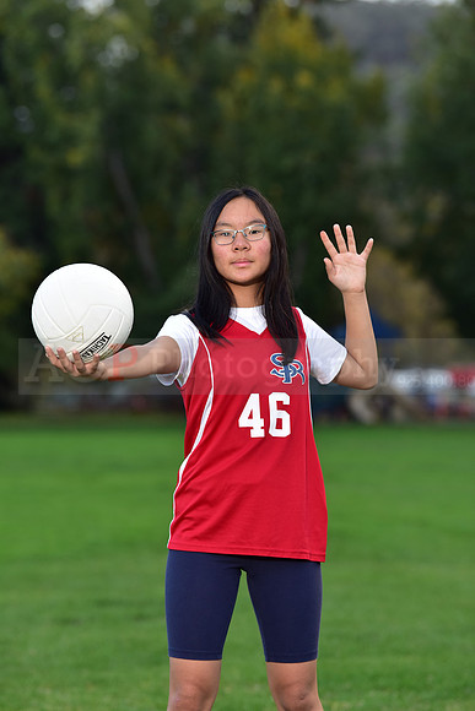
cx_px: 238
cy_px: 356
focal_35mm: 150
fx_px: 2967
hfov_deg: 9.2
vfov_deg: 13.7
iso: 400
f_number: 4.5
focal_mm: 150
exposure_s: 1/250
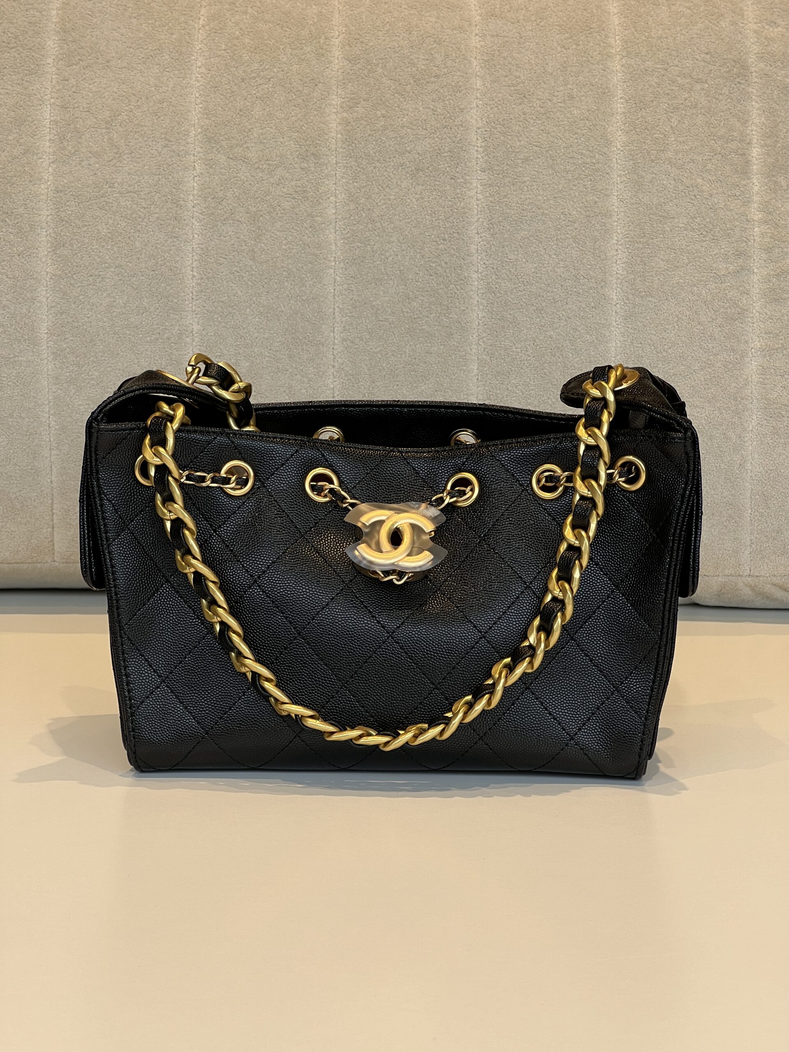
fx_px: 2340
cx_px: 394
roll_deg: -0.5
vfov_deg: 25.3
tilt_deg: -9.3
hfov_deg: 19.1
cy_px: 526
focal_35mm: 77
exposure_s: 1/111
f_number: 2.8
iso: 32
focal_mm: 9
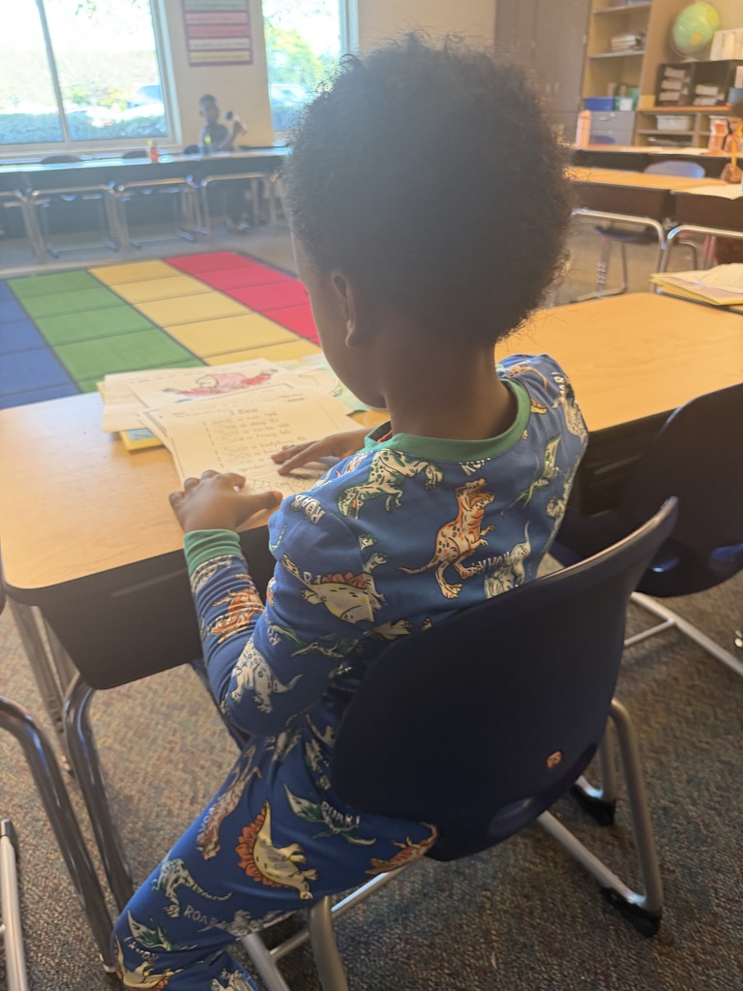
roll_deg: +1.7
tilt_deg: -28.7
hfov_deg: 56.8
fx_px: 687
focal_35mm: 24
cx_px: 372
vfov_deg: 71.6
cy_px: 496
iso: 250
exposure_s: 1/60
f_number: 1.78
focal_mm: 6.76
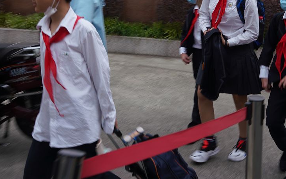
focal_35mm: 52
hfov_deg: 38.1
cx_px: 205
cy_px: 24
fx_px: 405
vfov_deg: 24.3
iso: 100
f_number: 13
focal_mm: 31
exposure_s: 1/60
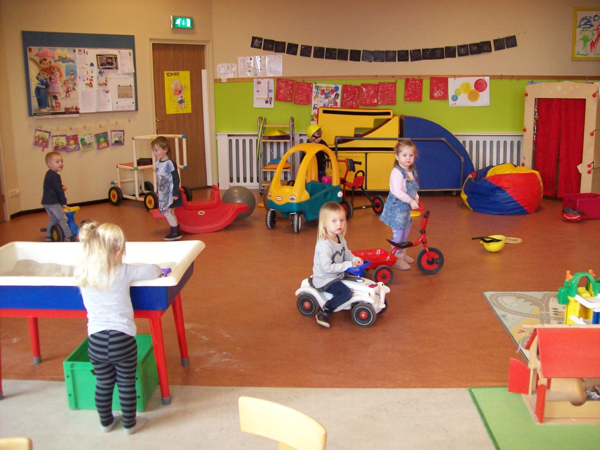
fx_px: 624
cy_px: 225
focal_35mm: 36
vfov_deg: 39.7
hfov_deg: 51.4
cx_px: 300
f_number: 2.7
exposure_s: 1/64
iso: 200
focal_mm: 6
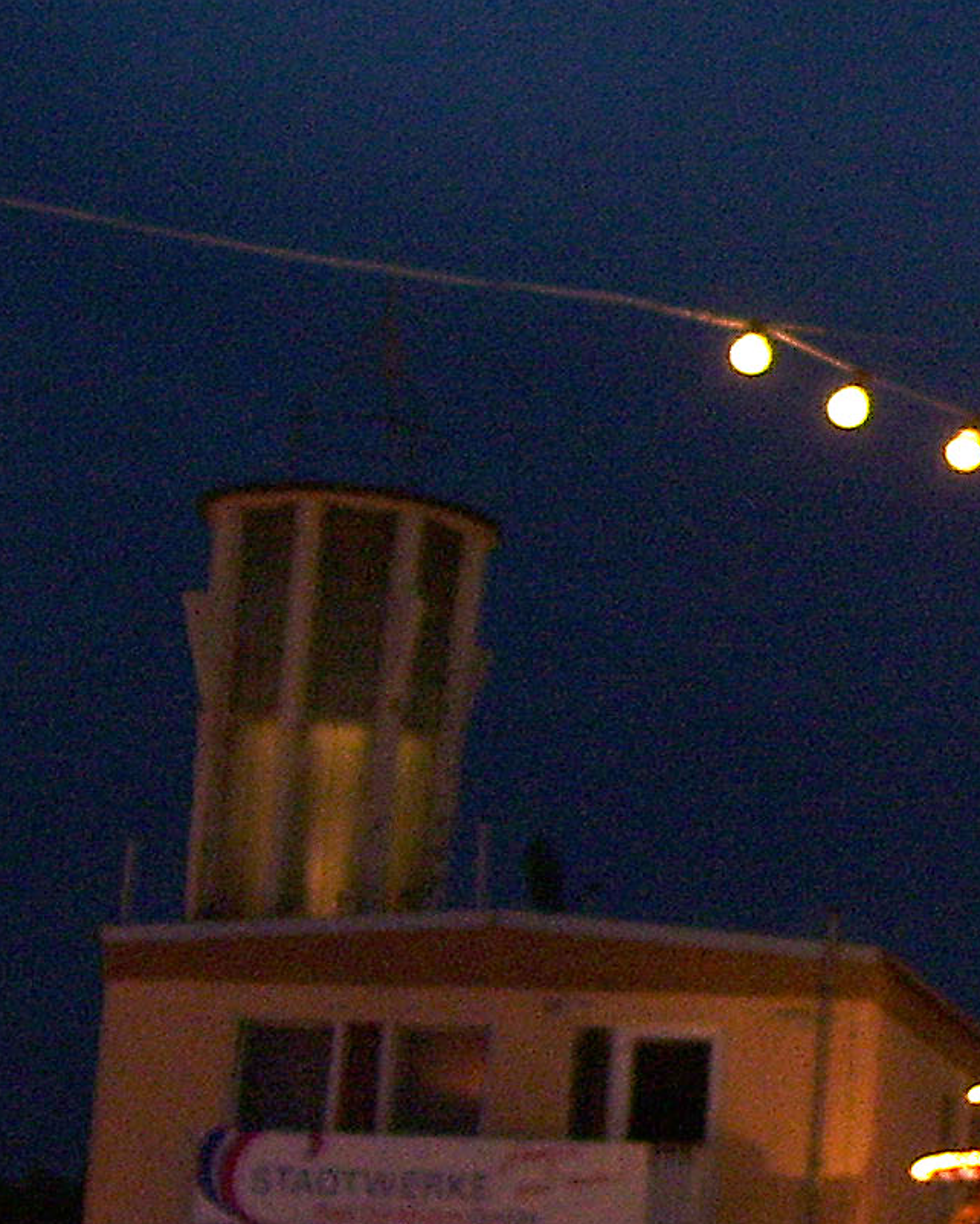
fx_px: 4204
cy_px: 557
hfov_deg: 12.2
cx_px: 1766
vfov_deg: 16.6
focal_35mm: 116
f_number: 2.7
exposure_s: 1/60
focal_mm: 6
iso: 80
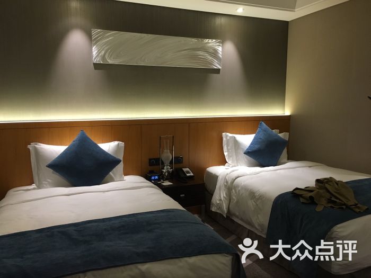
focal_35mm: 29
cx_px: 186
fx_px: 311
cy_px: 139
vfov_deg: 48.2
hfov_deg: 61.7
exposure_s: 1/33
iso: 160
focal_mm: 4.15
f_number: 2.2
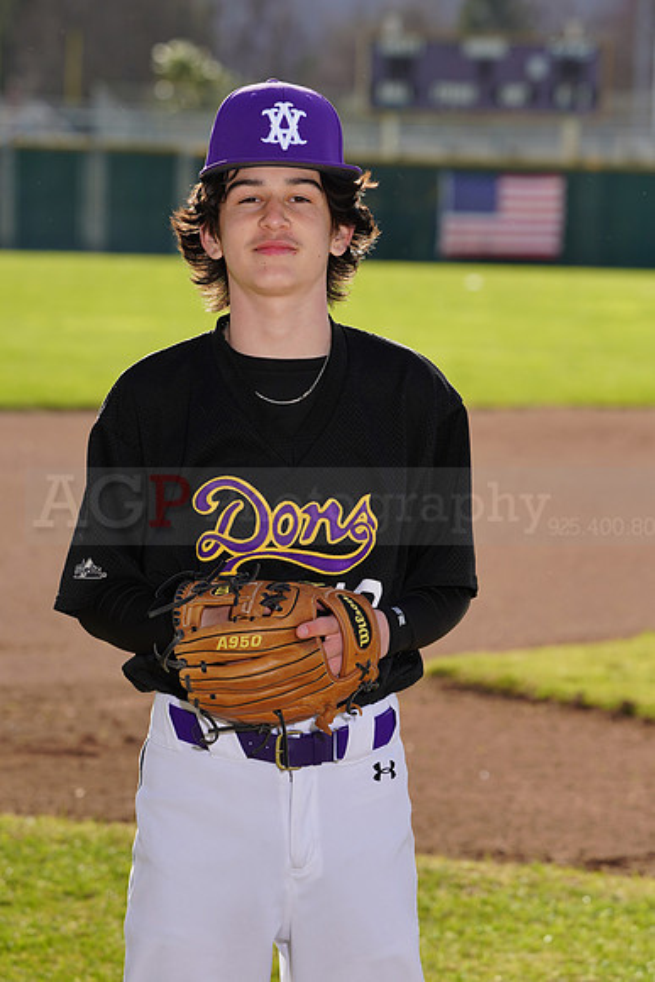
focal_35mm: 209
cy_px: 491
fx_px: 5700
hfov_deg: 6.6
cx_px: 328
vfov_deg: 9.8
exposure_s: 1/200
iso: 100
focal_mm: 209
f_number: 9
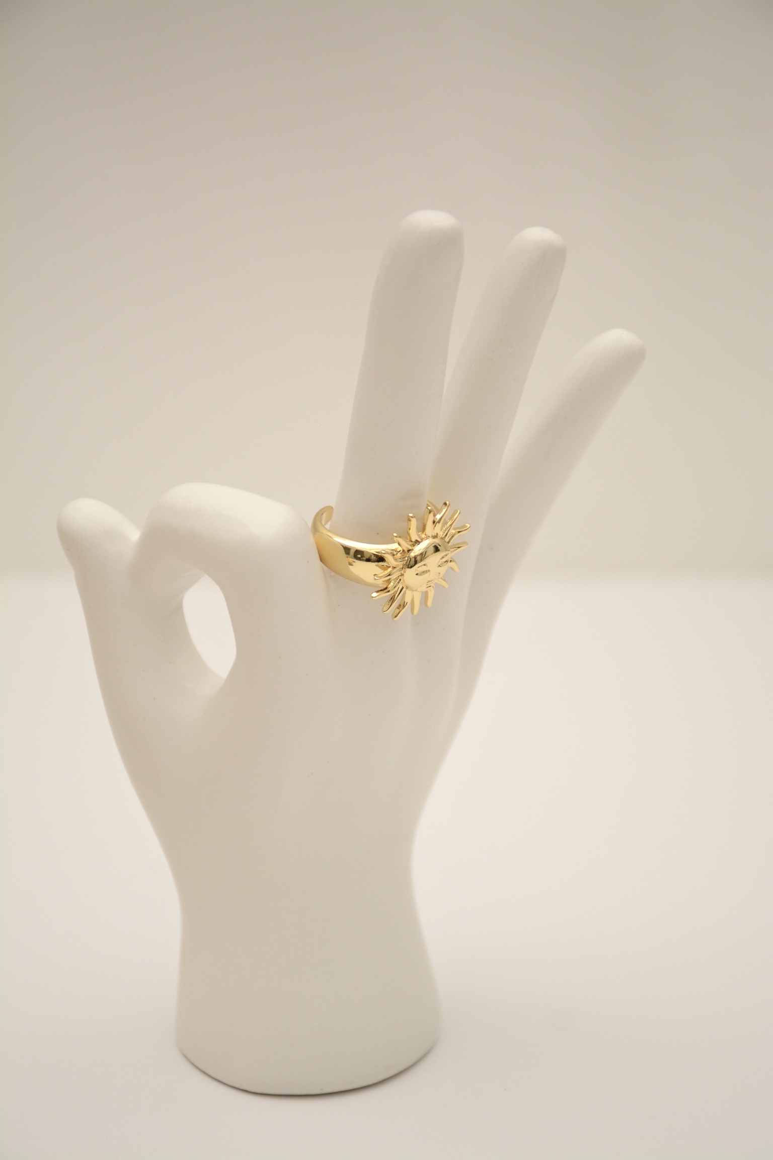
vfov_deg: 21.9
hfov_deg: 14.7
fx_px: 2995
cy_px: 580
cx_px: 386
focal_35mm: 93
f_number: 6.3
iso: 500
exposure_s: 1/640
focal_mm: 62
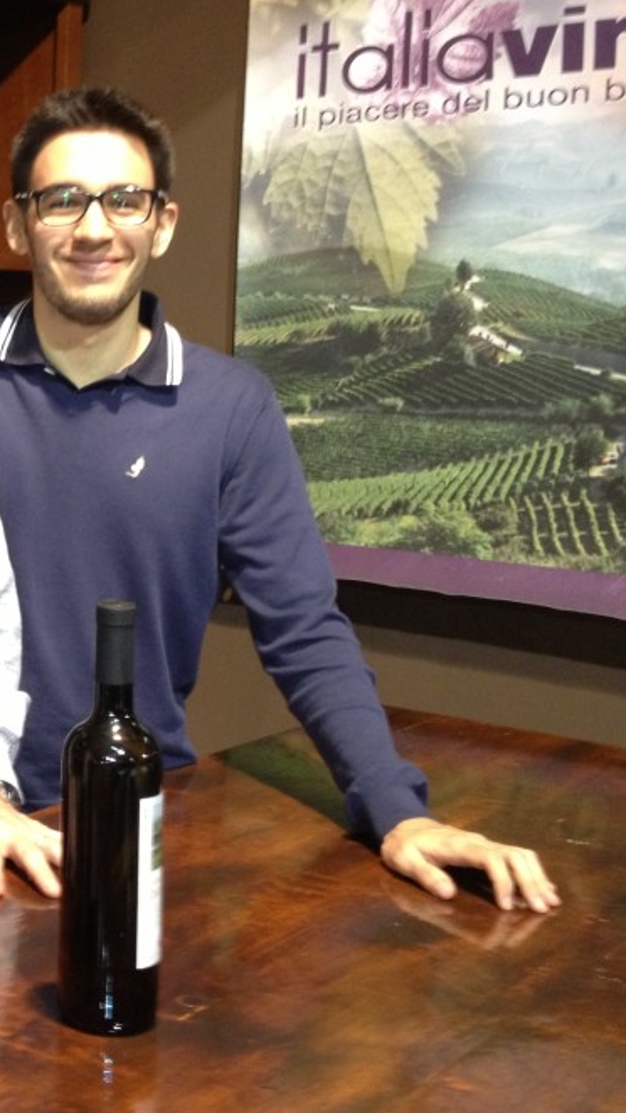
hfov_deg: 19.2
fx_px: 1742
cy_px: 483
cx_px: -118
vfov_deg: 35.4
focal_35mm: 59
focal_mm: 4.28
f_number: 2.4
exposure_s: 1/20
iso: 200
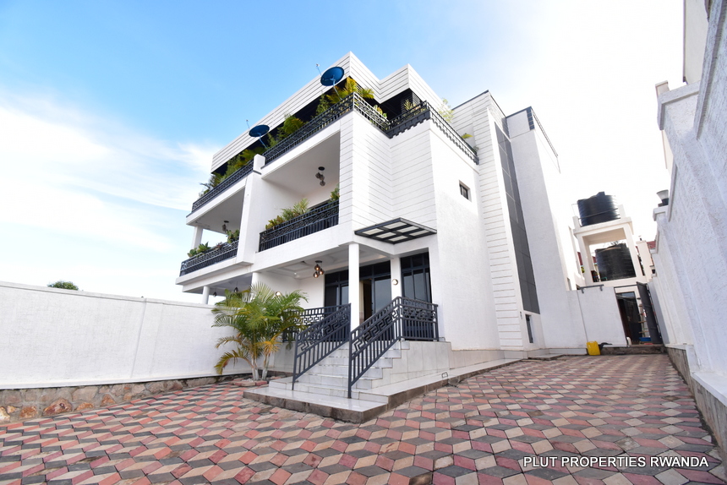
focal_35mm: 15
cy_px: 242
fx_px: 303
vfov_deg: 77.4
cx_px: 364
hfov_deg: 100.4
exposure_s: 1/250
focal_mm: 10
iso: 800
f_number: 8
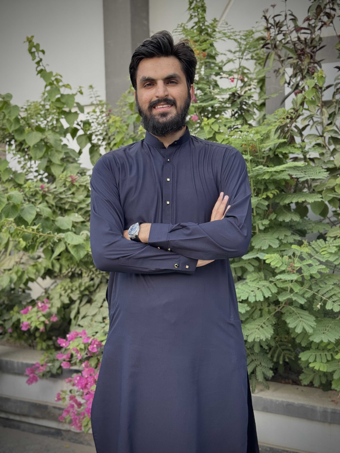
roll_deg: +0.1
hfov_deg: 30.3
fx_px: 629
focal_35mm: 48
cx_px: 170
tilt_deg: -3.7
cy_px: 226
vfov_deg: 39.7
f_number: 1.78
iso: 64
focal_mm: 6.76
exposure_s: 1/287
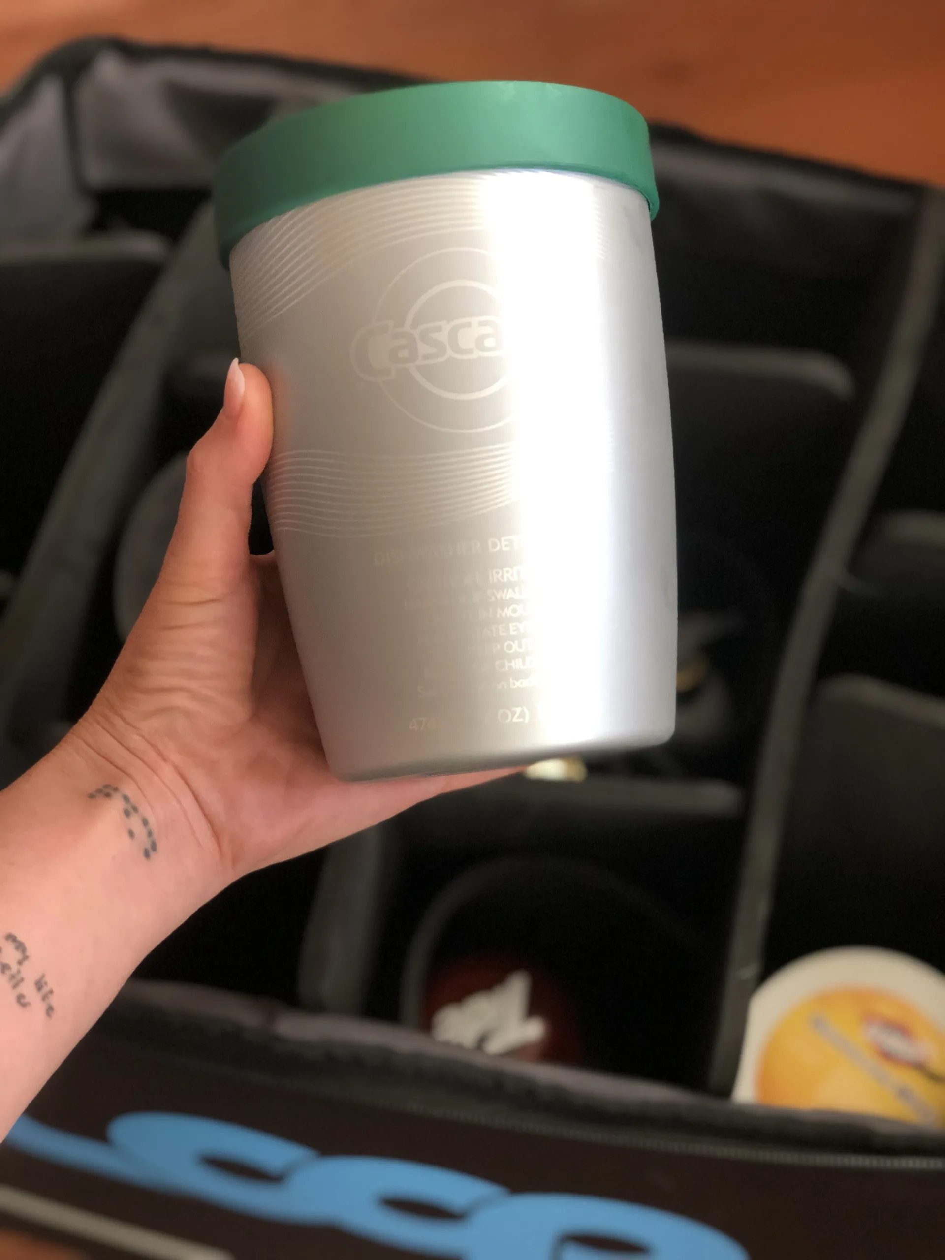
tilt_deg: -59.0
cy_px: 630
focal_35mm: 57
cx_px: 472
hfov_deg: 25.7
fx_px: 2075
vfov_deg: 33.8
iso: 160
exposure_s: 1/30
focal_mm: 6.6
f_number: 2.8
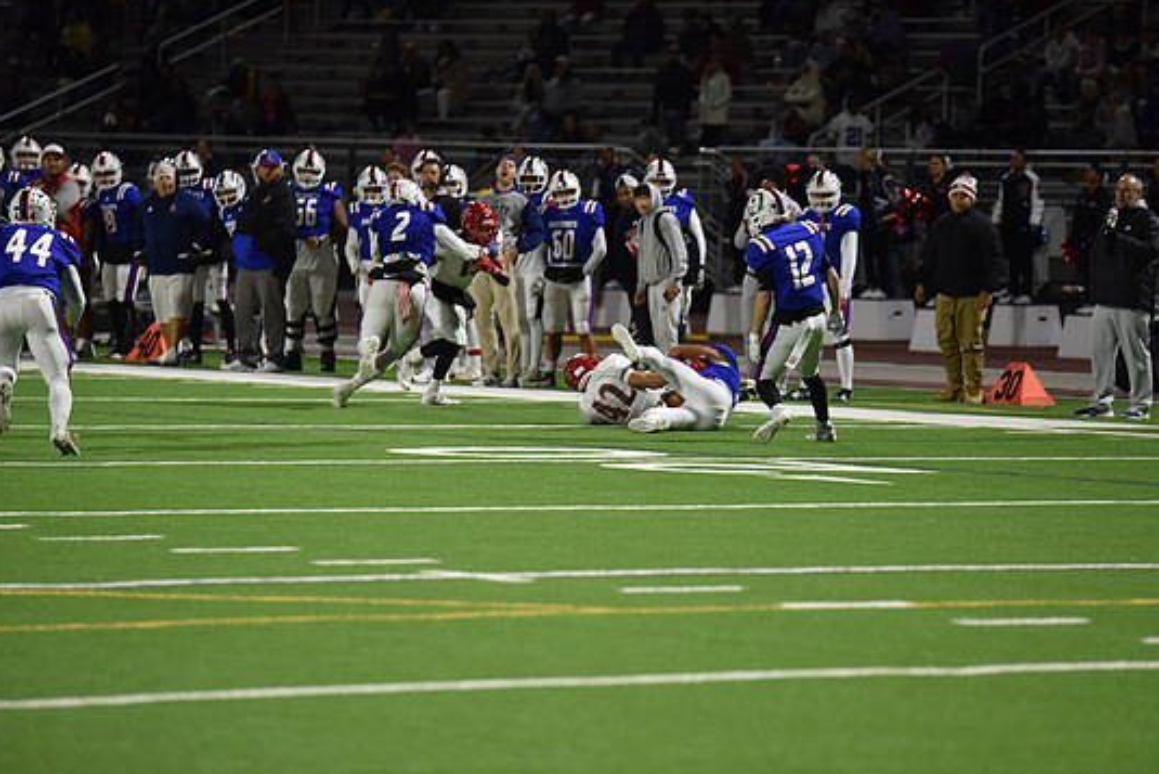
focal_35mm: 217
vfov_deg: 6.3
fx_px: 6988
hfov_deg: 9.5
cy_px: 359
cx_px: 615
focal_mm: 200
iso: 2800
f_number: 2.8
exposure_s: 1/500
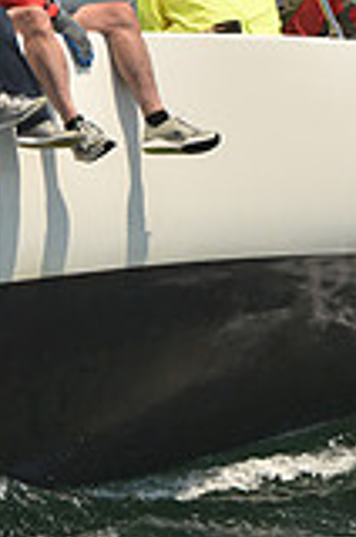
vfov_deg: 5.2
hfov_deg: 3.4
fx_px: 5959
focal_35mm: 400
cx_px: 131
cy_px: 109
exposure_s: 1/640
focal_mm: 110
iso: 250
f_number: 7.1
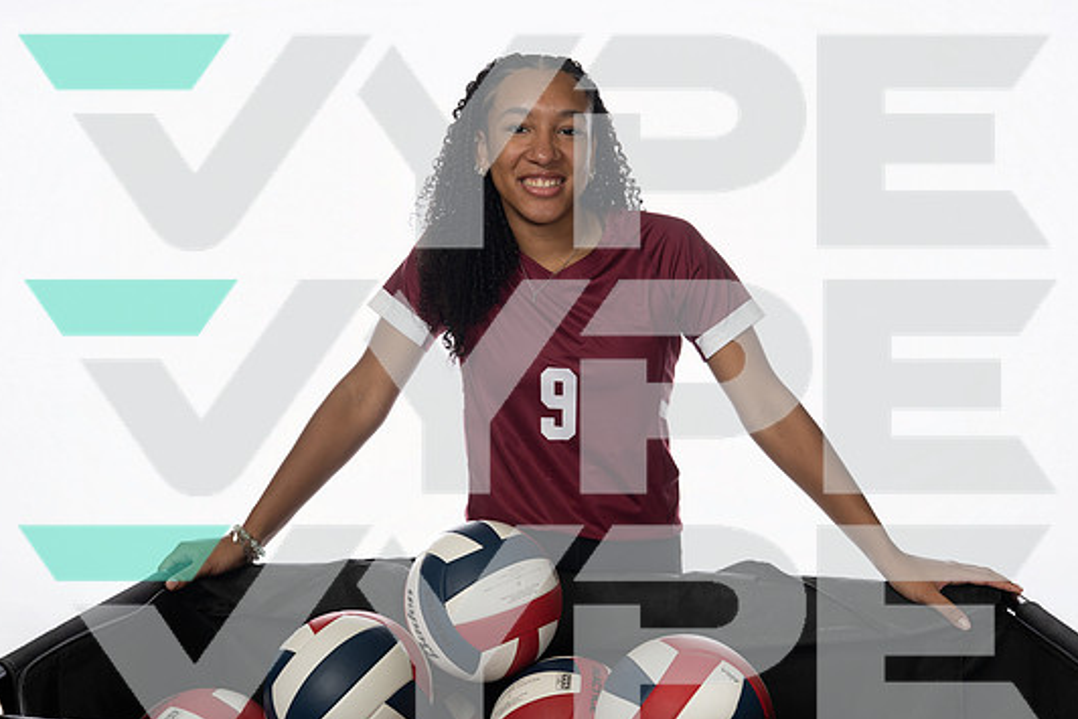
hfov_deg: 53.1
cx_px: 541
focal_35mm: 36
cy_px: 388
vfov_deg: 36.9
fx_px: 1078
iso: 640
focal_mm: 33
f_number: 8
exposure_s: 1/250
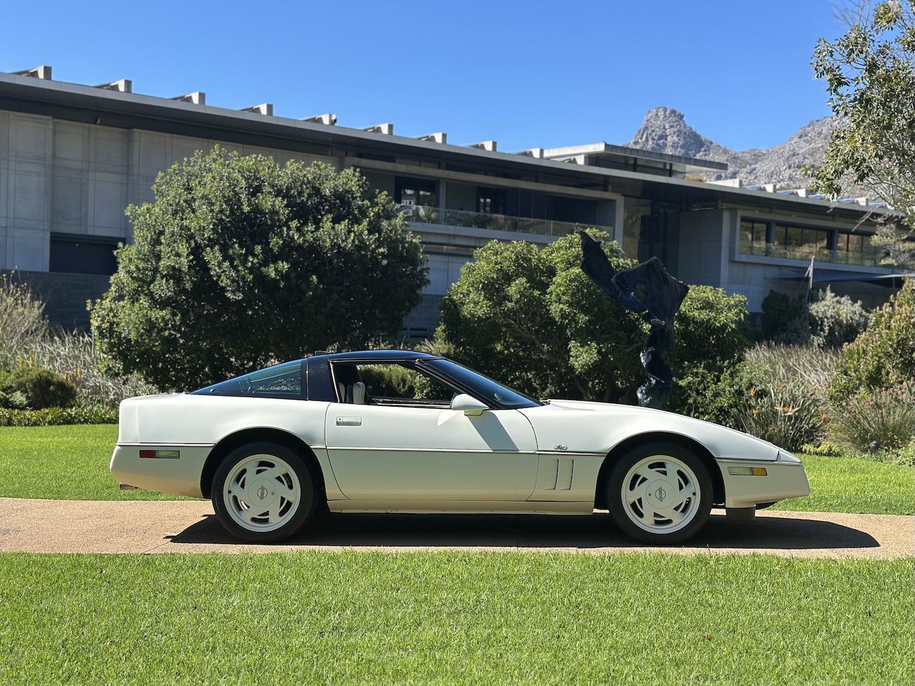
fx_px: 1269
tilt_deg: -0.9
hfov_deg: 39.7
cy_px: 343
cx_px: 458
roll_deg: -2.1
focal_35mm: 48
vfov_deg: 30.3
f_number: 1.78
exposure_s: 1/2890
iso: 80
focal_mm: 6.86
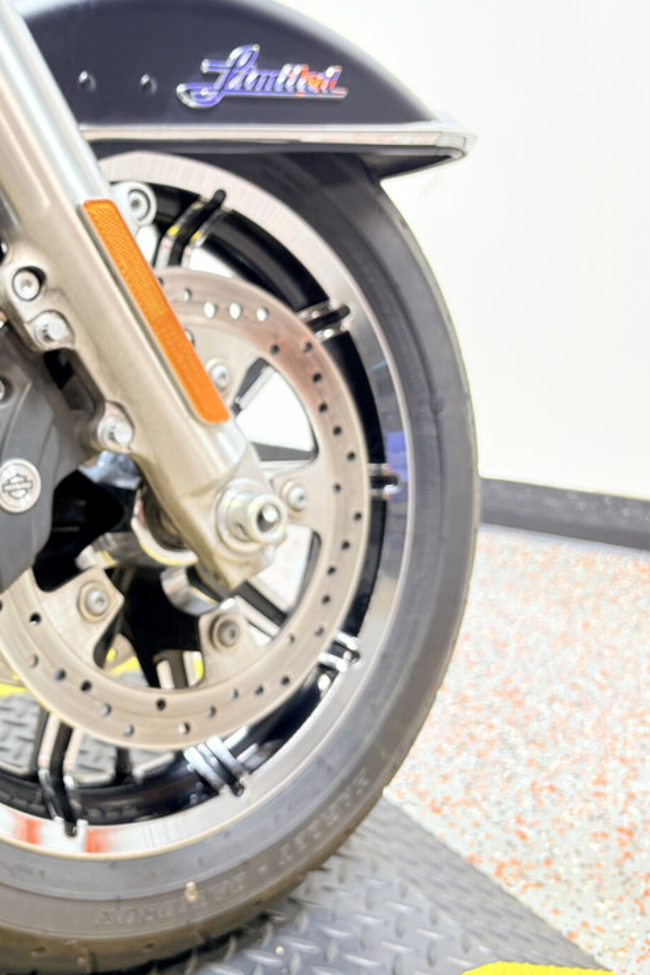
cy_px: 449
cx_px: -15
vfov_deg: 49.5
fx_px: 1057
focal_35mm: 39
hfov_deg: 31.4
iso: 80
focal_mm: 5.96
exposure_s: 1/60
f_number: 1.6
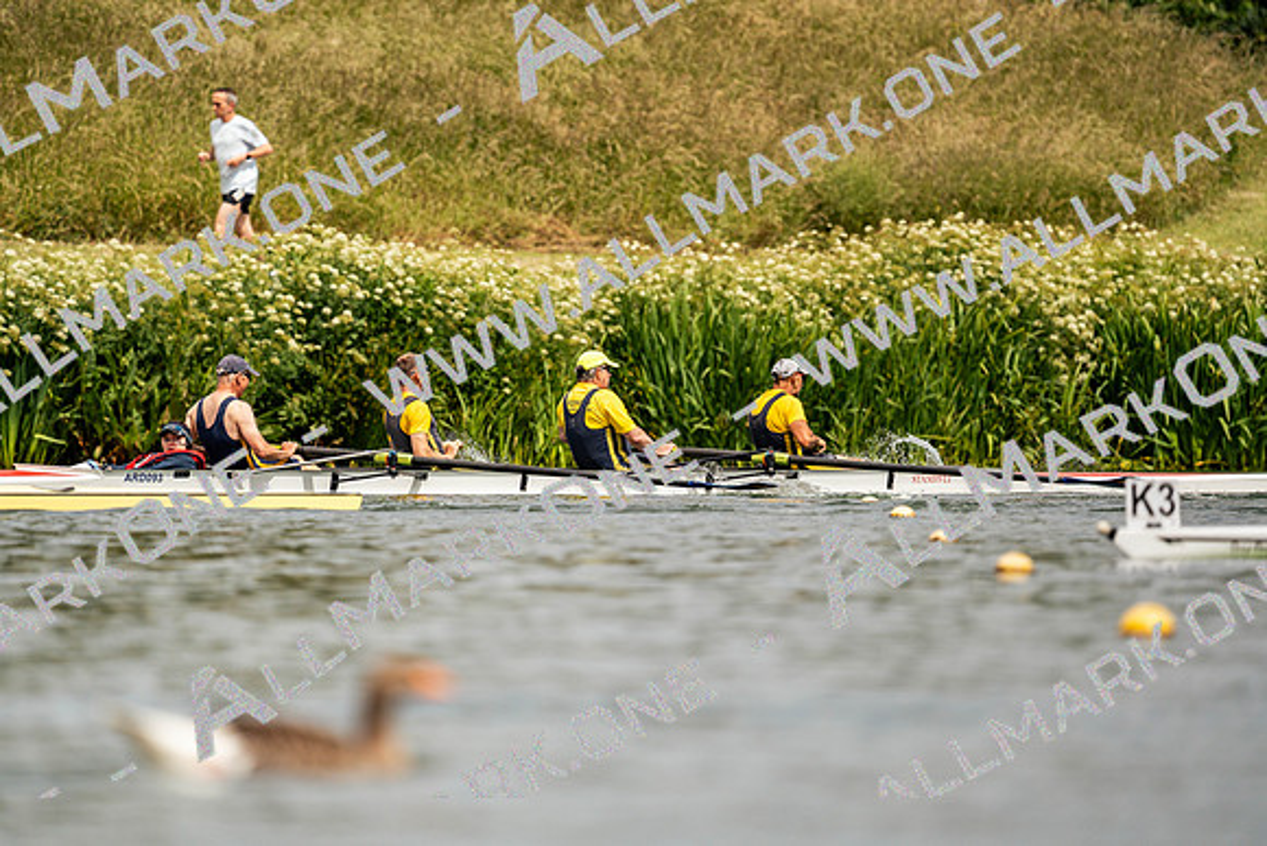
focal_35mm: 600
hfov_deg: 3.4
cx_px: 634
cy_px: 423
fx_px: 21121
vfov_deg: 2.3
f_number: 6.3
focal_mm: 600
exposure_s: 1/2000
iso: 200
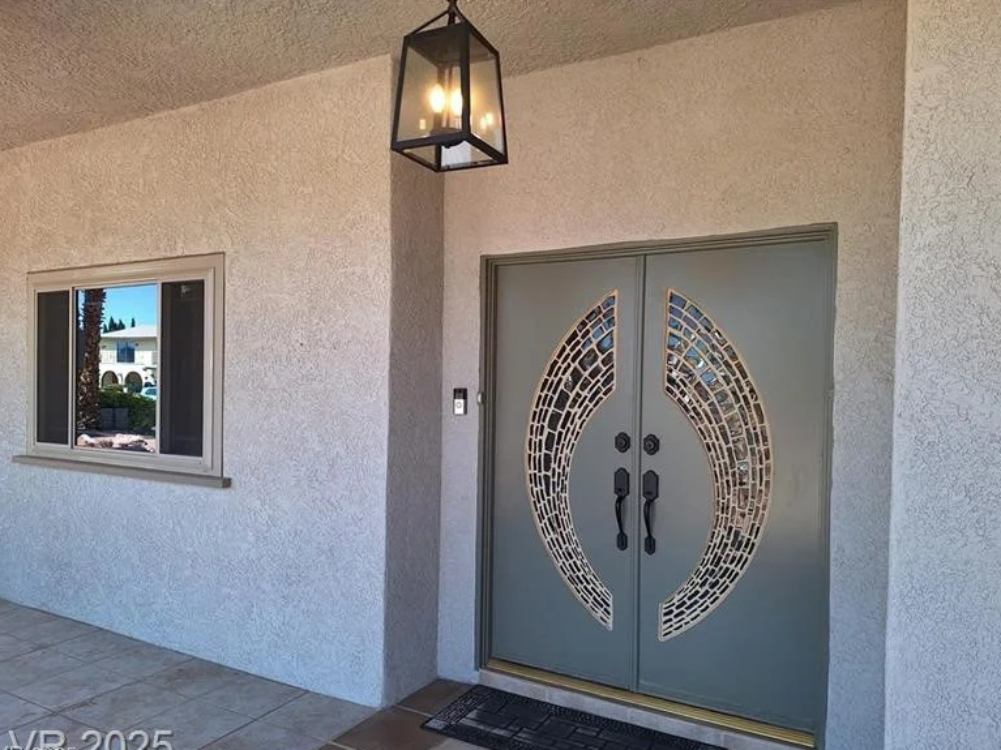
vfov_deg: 56.8
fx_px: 694
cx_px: 499
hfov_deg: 71.6
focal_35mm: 24
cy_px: 386
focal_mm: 5.54
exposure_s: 1/215
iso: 40
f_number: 1.8
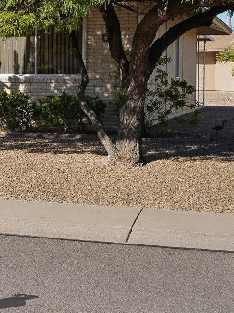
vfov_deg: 19.1
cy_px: 67
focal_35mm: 102
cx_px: -233
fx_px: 919
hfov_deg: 12.7
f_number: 8
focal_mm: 35
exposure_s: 1/1250
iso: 400
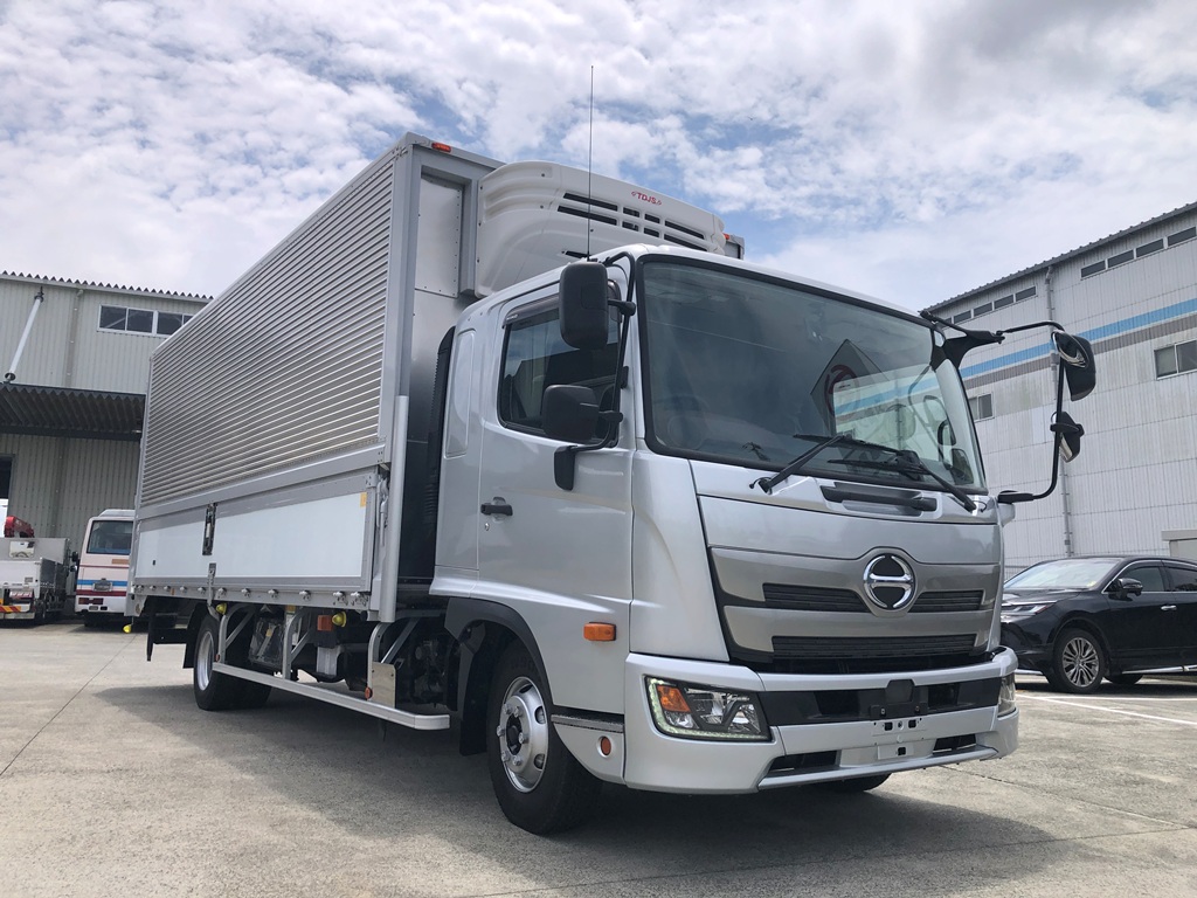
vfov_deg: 49.7
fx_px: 968
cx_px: 598
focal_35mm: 28
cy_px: 449
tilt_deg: +10.0
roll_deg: +0.1
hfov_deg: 63.4
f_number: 1.8
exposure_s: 1/3690
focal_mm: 4
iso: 25
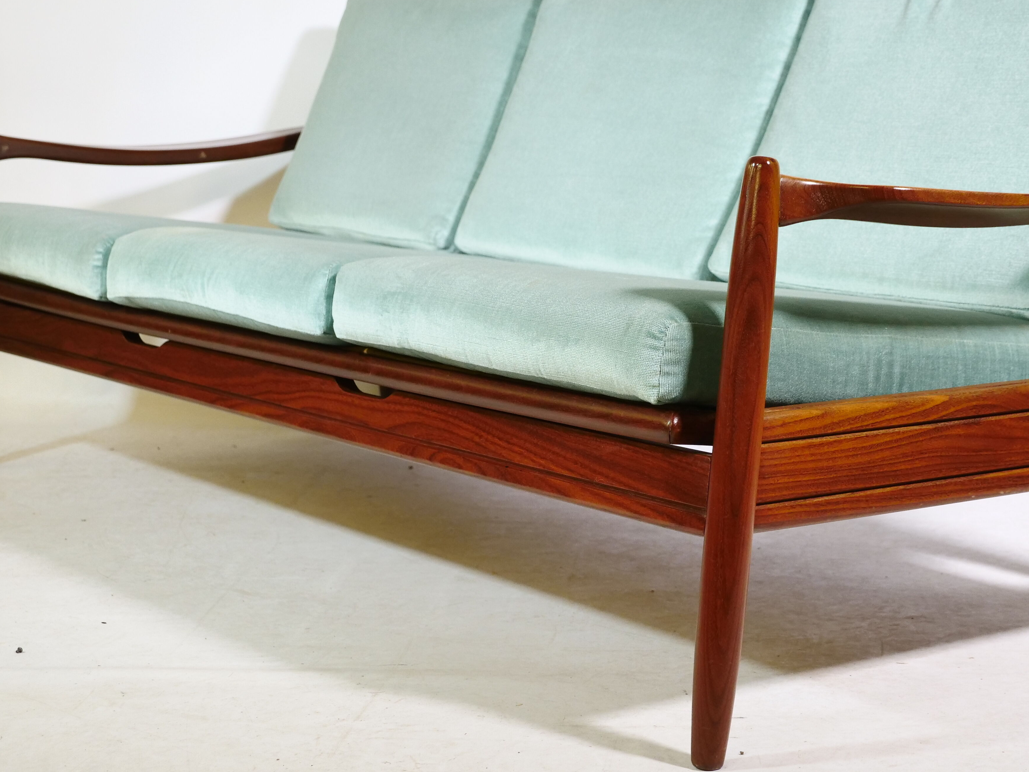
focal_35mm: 77
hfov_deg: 25.3
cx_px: 633
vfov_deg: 19.1
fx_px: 2289
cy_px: 391
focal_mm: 26
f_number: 3.2
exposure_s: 1/60
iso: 800
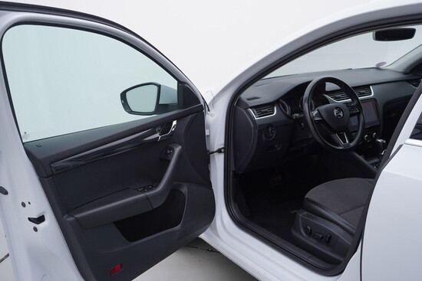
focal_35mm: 36
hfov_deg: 53.1
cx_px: 211
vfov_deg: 36.9
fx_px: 422
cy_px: 140
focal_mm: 24
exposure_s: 1/60
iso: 125
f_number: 4
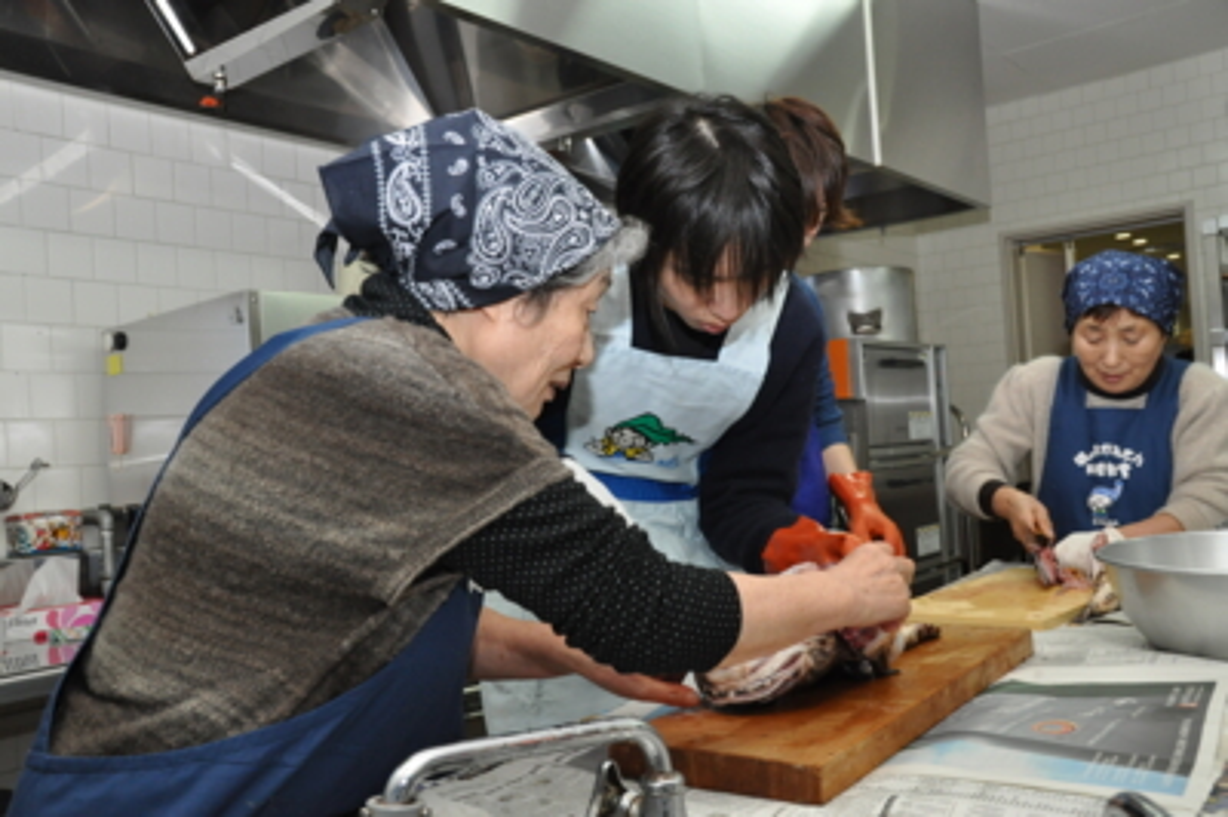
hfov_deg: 57.3
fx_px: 1125
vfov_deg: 39.9
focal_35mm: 33
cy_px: 408
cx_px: 614
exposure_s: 1/80
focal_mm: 22
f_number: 7.1
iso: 1250
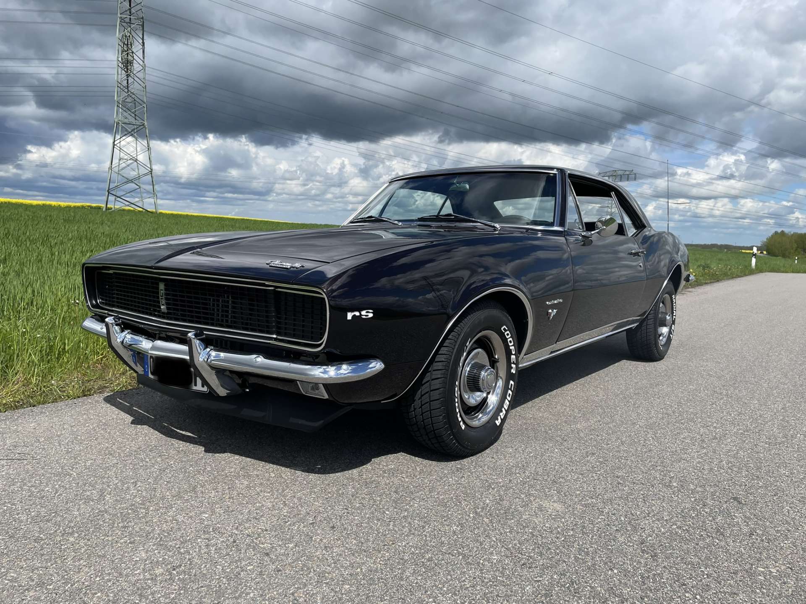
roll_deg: -2.8
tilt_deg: -6.3
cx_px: 403
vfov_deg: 53.0
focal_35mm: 26
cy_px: 302
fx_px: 605
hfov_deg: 67.3
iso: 32
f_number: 1.6
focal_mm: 4.2
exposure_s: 1/4292
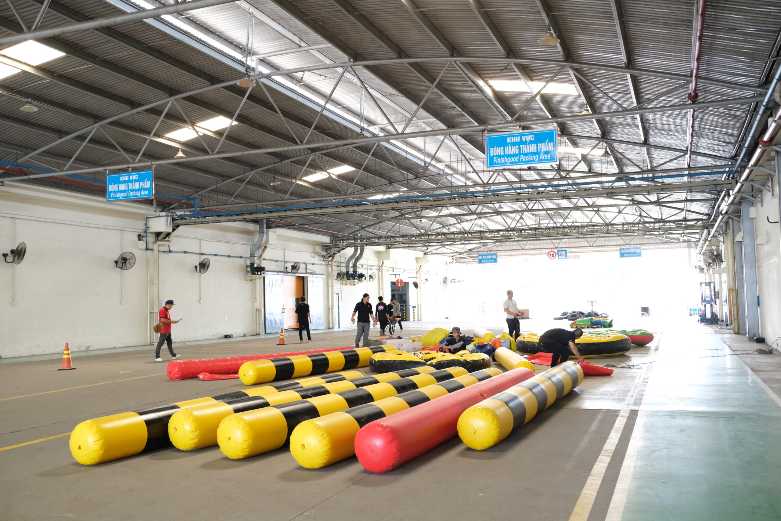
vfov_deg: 37.9
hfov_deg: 54.4
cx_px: 390
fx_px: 759
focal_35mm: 35
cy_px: 260
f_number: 4
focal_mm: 23
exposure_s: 1/250
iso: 3200
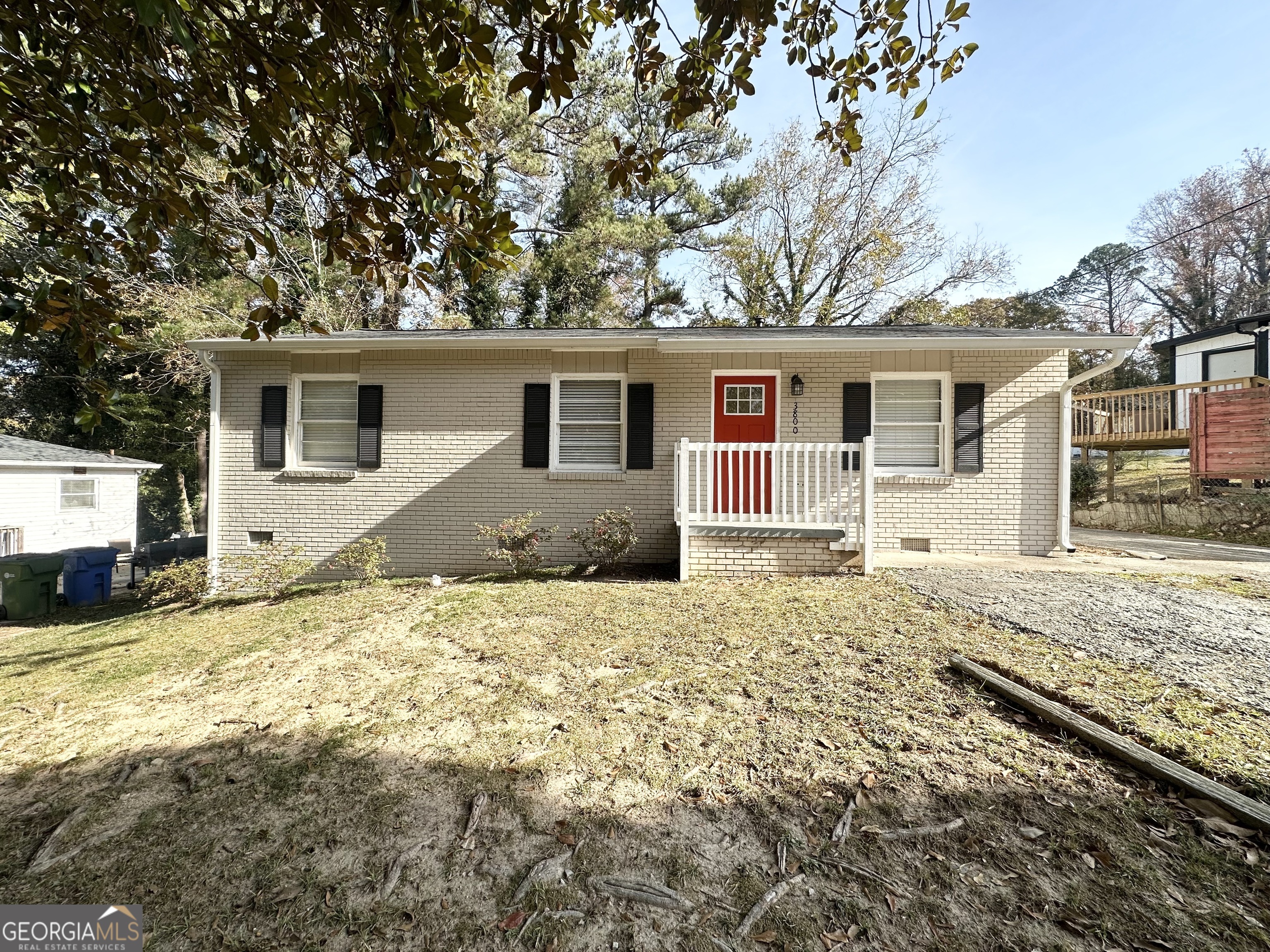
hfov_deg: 102.1
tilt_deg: -0.1
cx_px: 635
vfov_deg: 85.7
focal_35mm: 14
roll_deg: -0.7
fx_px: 514
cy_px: 476
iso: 40
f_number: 2.2
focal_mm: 2.22
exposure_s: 1/729
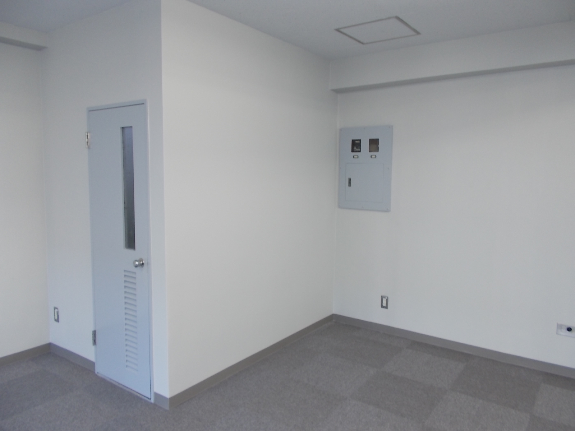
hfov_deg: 67.3
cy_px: 216
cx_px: 288
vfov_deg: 53.1
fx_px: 432
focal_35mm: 26
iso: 100
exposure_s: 1/25
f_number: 3.2
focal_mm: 4.6
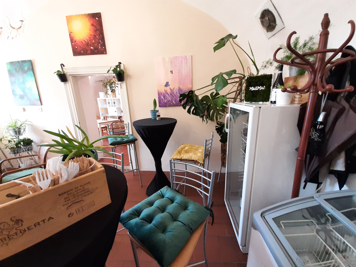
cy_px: 134
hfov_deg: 106.2
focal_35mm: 13
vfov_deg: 89.9
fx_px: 134
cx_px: 178
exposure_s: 1/33
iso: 200
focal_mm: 1.42
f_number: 2.2
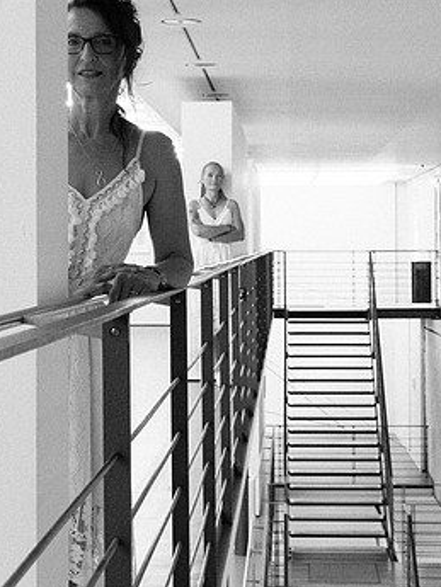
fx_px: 1596
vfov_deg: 20.8
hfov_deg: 15.7
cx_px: 220
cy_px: 230
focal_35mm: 94
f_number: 11
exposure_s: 1/160
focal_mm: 50
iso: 6400
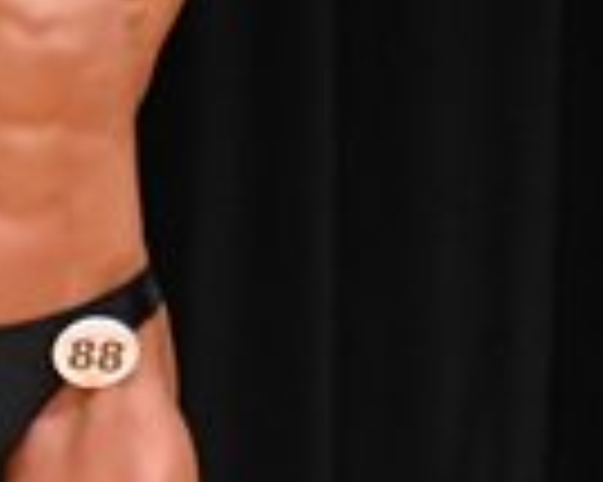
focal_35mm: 1468
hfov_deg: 1.3
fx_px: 26180
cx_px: -164
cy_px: 329
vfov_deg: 1.1
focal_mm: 180
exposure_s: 1/400
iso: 4000
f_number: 5.6
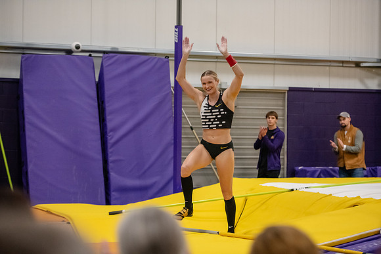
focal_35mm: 95
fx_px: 1006
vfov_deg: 14.4
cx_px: 190
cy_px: 127
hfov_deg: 21.5
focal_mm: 95
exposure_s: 1/800
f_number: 2.8
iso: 6400
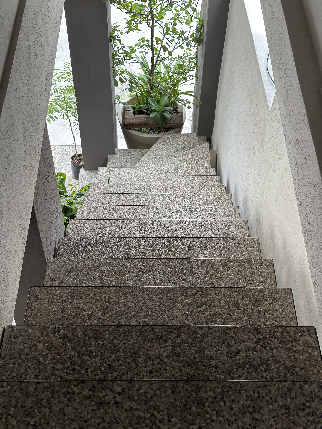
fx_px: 595
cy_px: 214
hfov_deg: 30.3
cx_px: 161
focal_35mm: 48
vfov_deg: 39.7
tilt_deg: -51.0
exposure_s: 1/343
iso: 80
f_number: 1.78
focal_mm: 6.86
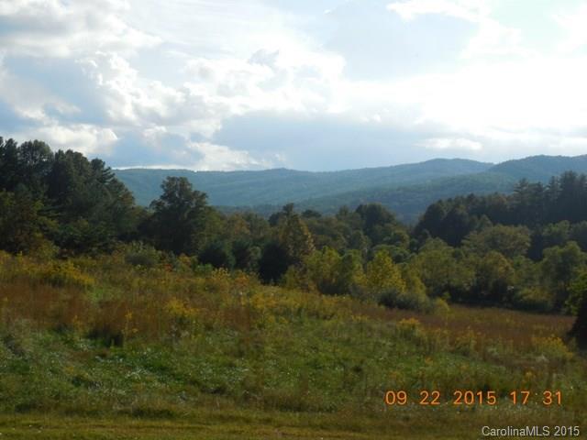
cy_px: 220
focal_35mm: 66
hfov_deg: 29.4
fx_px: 1119
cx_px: 294
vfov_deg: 22.3
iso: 125
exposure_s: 1/1600
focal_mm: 10.9
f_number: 4.2
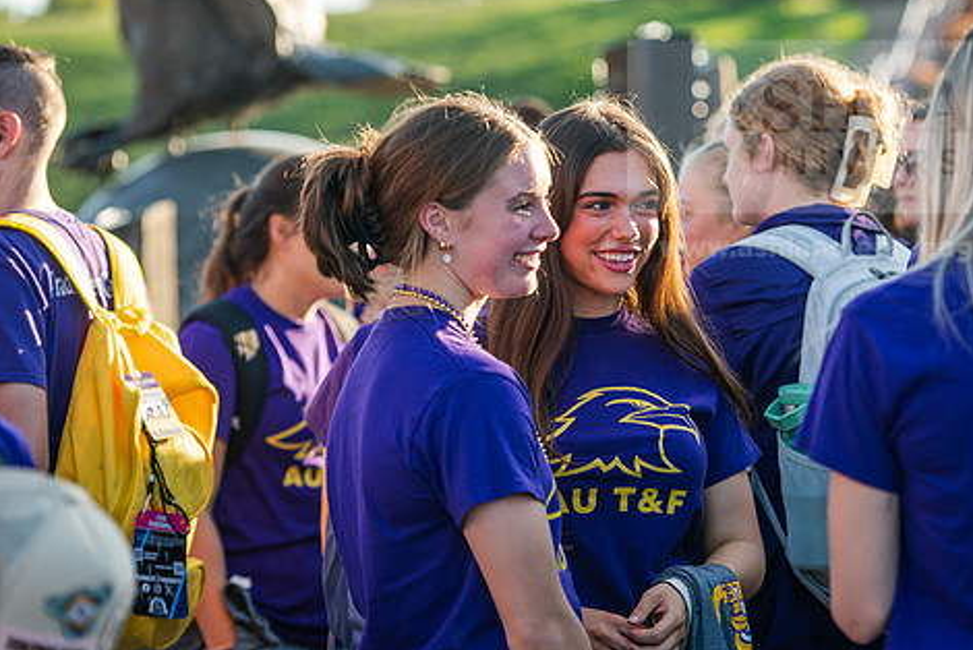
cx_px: 565
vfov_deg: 9.3
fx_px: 4002
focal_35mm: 148
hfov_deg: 13.9
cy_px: 291
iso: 250
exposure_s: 1/640
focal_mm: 120
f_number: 3.5
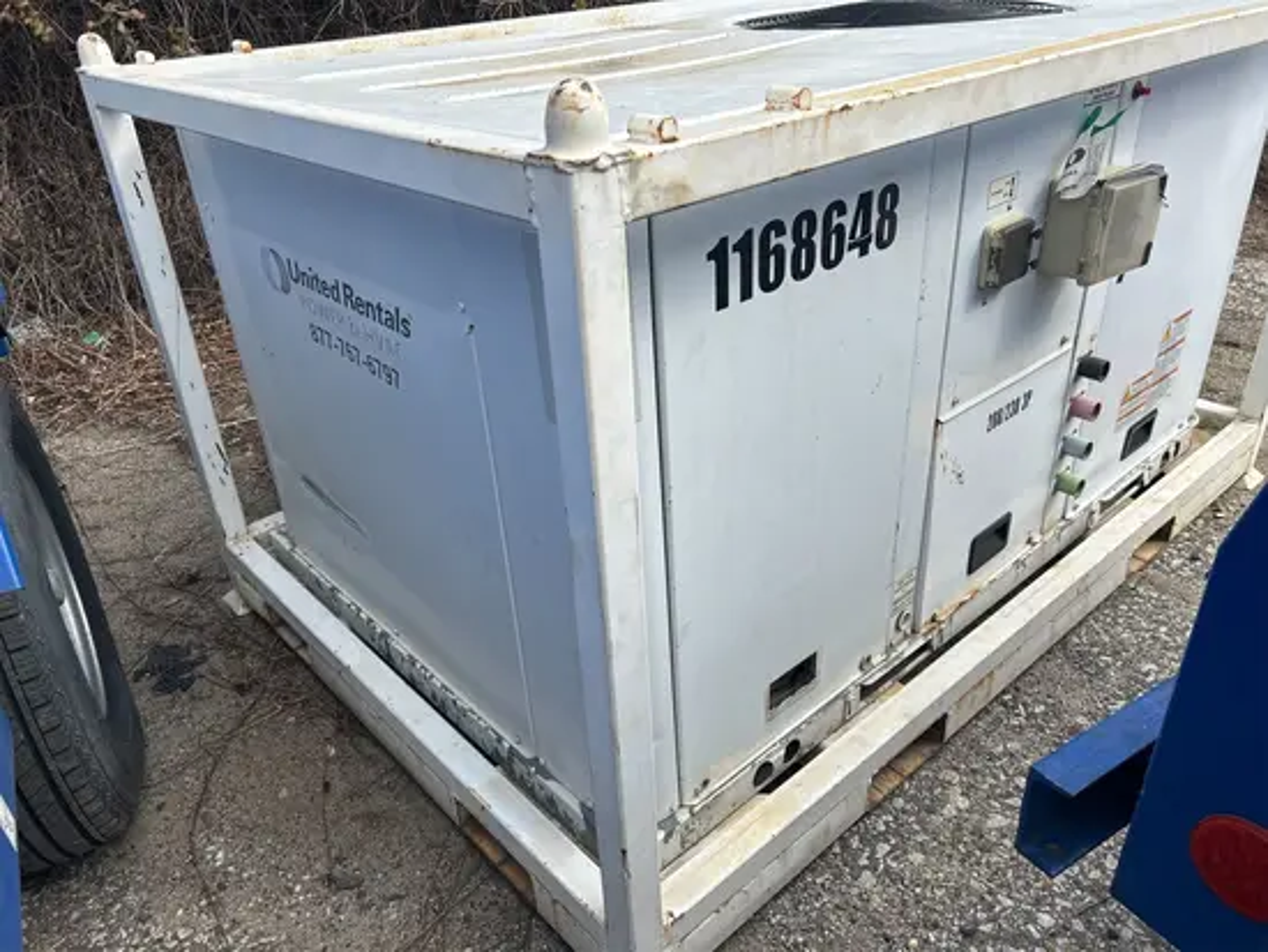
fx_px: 953
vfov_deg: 53.1
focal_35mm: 26
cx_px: 634
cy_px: 476
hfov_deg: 67.3
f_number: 1.5
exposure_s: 1/3571
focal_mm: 5.7
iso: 50
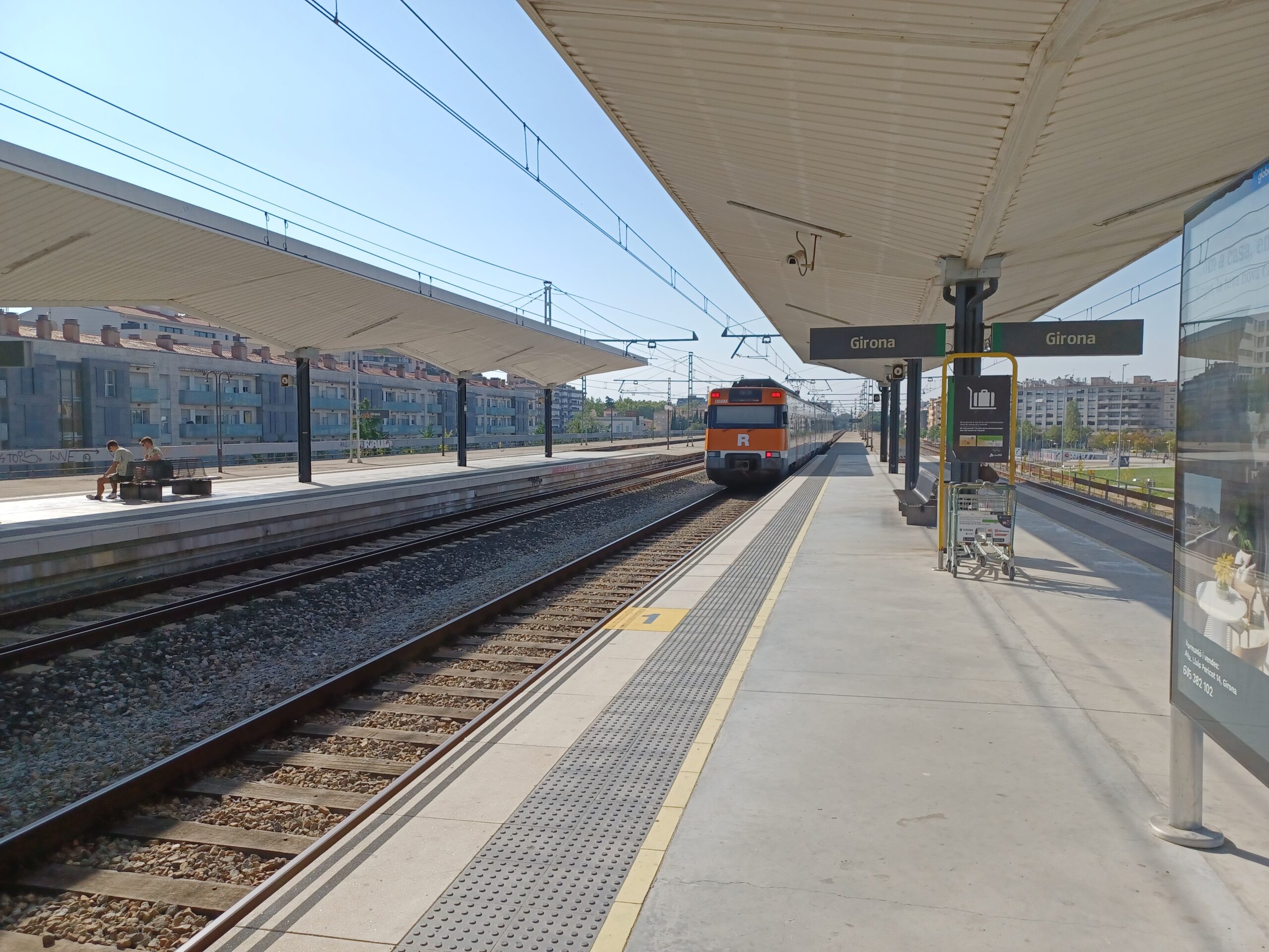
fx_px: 916
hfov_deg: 69.4
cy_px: 476
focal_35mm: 25
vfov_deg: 54.9
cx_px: 634
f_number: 1.8
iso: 32
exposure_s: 1/787
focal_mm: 4.6
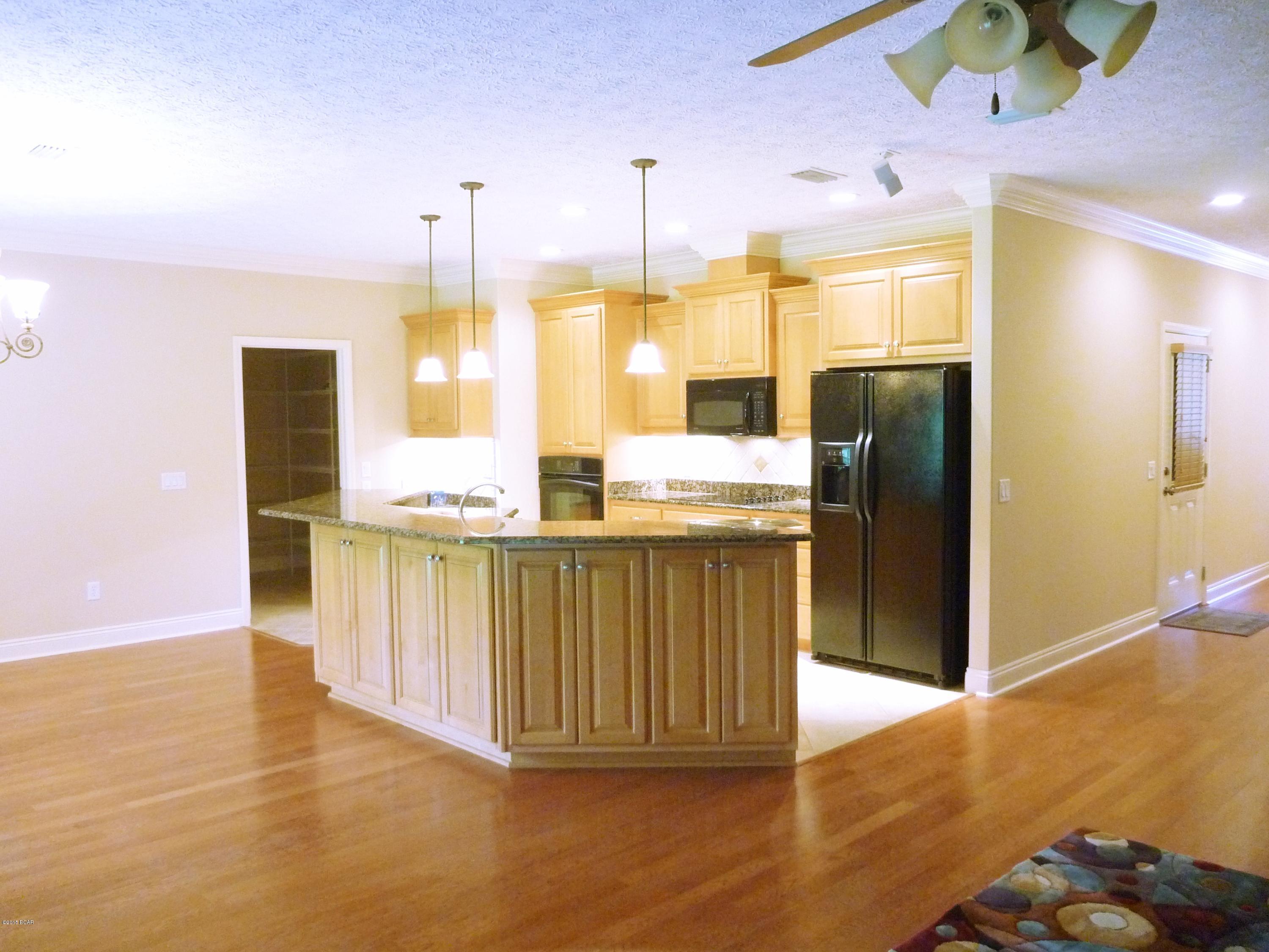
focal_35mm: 28
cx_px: 634
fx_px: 1026
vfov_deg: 49.7
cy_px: 476
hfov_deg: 63.4
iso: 400
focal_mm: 4.9
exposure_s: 1/10
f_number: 3.3
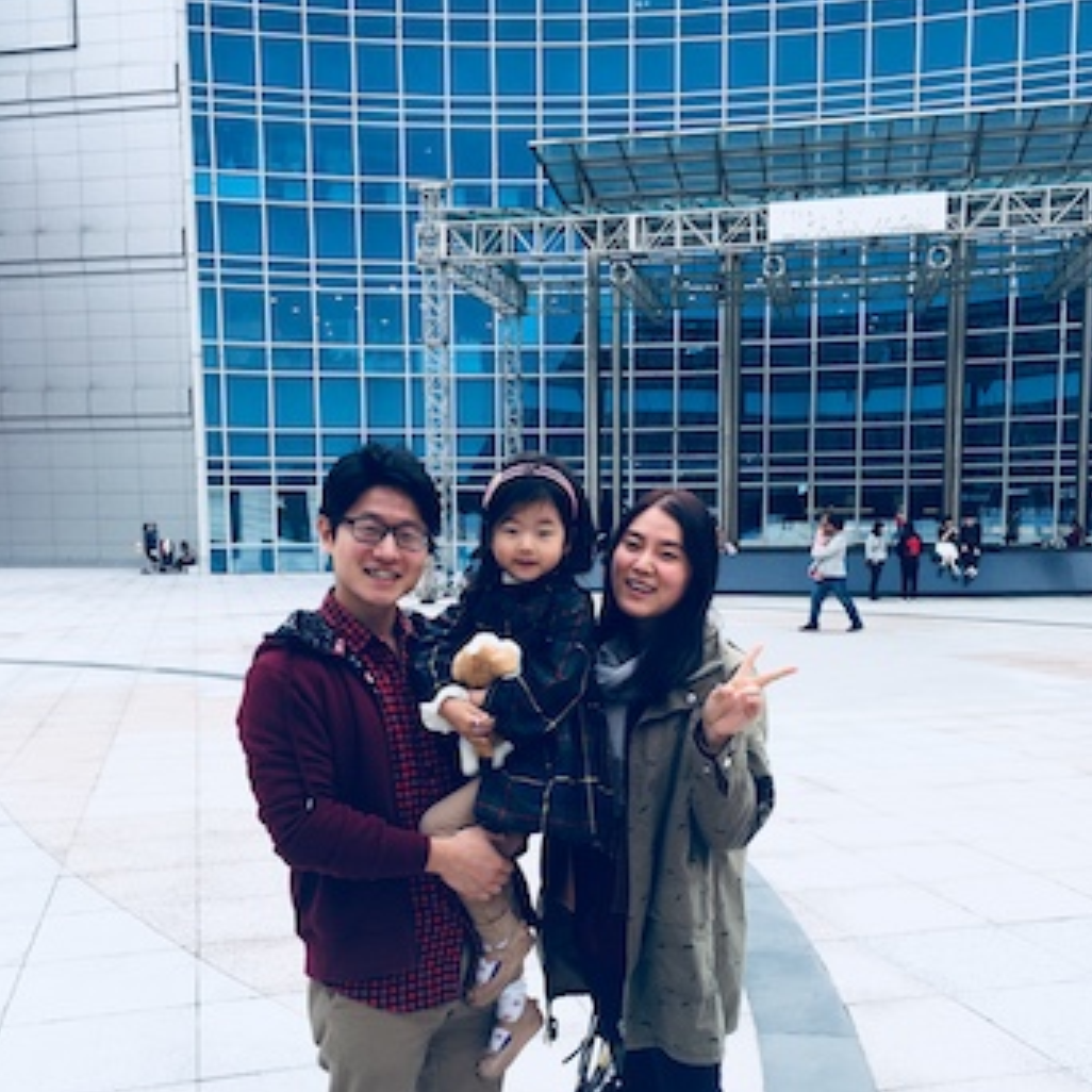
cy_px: 647
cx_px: 546
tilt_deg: -4.4
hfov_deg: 47.2
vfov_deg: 47.0
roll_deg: +0.2
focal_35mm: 35
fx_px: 1249
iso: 32
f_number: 2.2
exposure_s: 1/399
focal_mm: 4.15
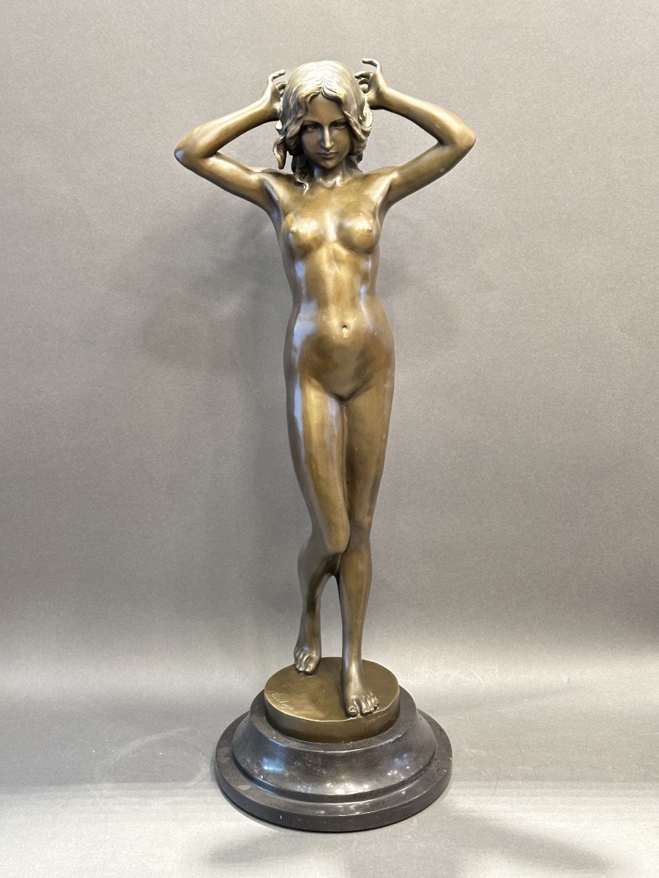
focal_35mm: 48
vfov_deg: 39.7
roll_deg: +1.2
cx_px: 330
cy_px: 439
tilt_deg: -16.5
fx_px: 1218
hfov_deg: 30.3
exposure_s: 1/33
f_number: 1.78
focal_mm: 6.86
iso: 250
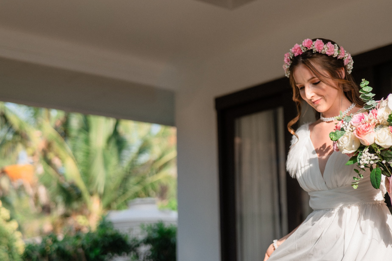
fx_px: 718
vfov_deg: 20.6
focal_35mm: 66
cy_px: 161
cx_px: 220
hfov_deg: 30.5
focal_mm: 50
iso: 500
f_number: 2.2
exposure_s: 1/3200
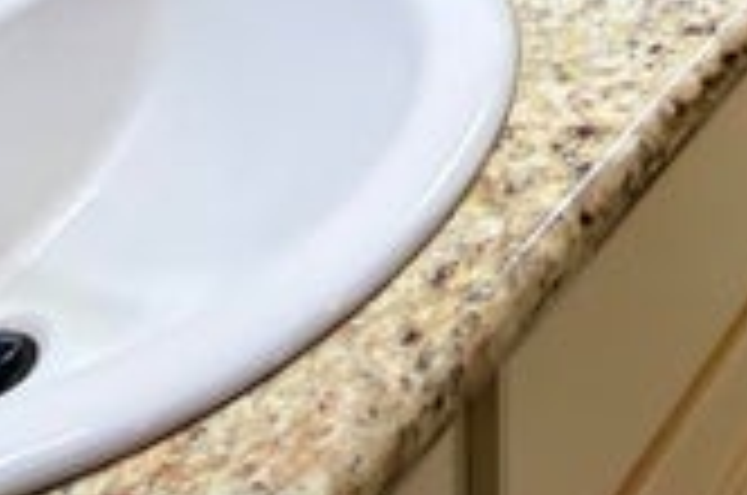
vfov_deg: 11.7
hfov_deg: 23.8
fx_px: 1553
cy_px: -914
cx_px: 974
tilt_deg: -1.1
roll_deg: +0.3
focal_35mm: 75
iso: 80
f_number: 2.2
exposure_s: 1/30
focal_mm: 2.22
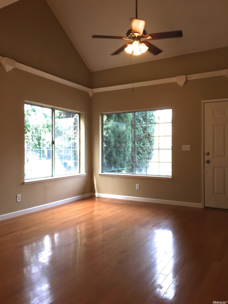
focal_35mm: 29
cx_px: 114
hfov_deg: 48.2
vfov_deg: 61.7
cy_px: 152
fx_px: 255
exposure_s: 1/120
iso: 32
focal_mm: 4.15
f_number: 2.2
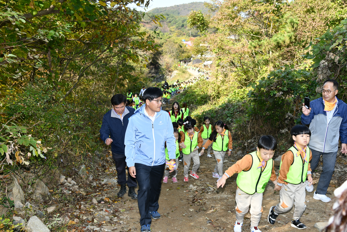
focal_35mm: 34
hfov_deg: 55.8
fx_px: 328
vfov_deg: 38.9
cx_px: 174
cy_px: 116
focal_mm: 34
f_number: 6.3
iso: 200
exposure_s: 1/250
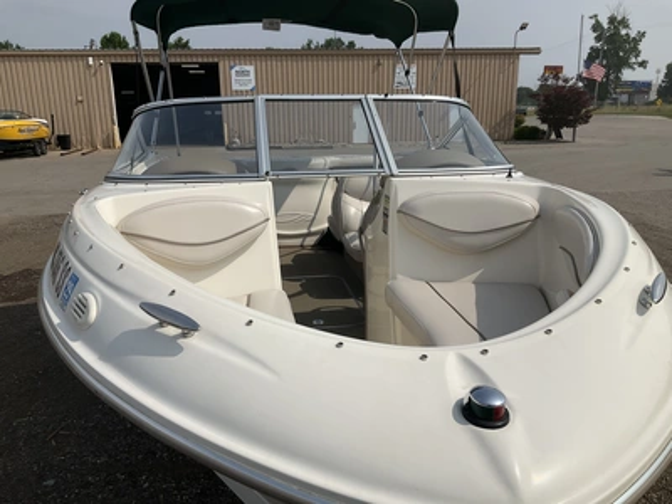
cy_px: 252
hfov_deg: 61.7
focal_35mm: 29
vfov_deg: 48.2
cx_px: 336
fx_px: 563
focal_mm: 3
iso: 25
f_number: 1.8
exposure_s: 1/4785
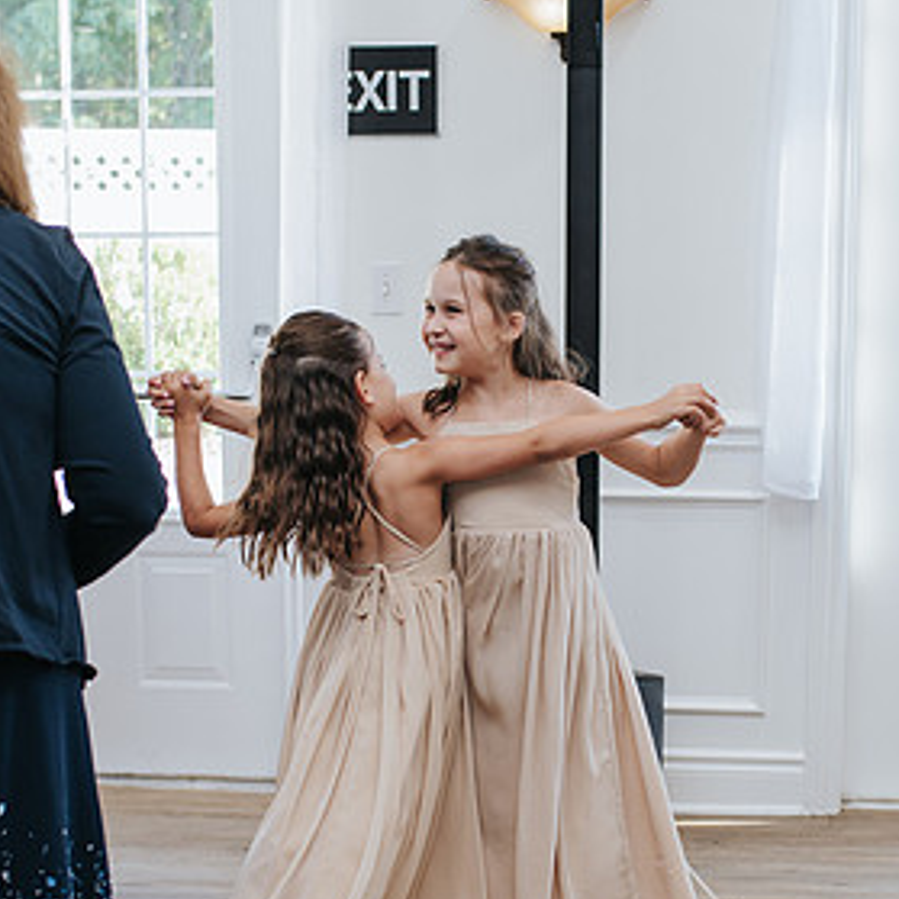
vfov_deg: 23.9
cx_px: 464
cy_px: 586
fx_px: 2116
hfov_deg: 24.0
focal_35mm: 72
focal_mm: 35
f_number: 3.2
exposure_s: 1/200
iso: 500
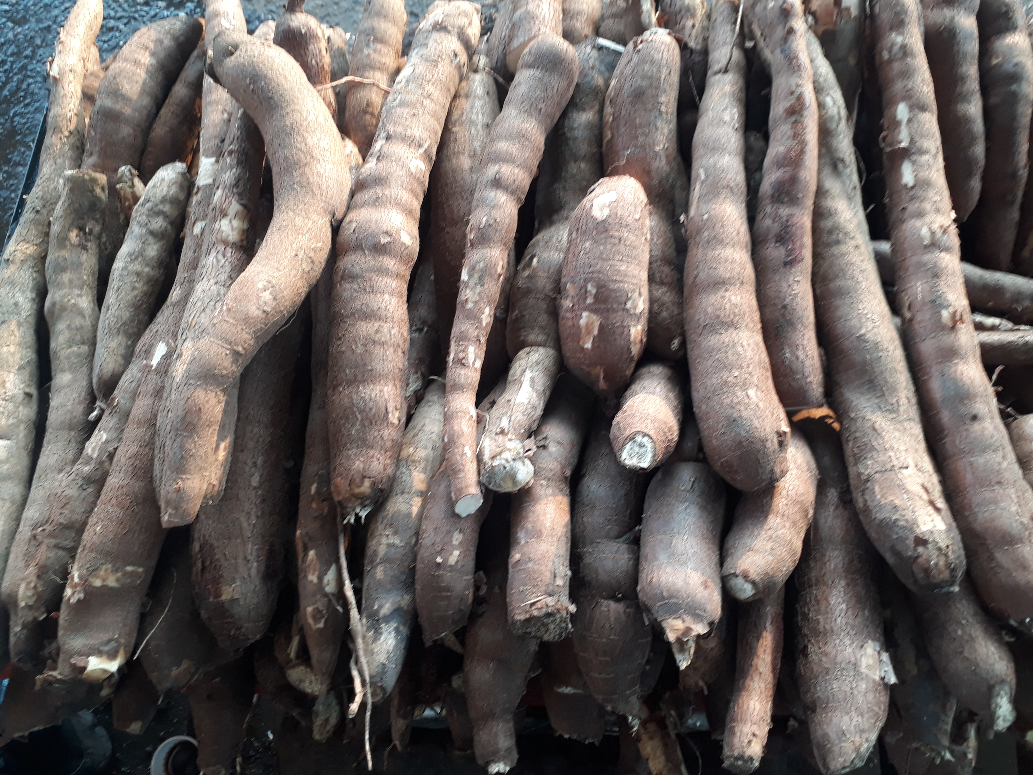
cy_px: 388
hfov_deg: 65.3
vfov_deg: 51.4
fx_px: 806
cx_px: 516
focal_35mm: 27
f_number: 1.9
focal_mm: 3.6
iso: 40
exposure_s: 1/30
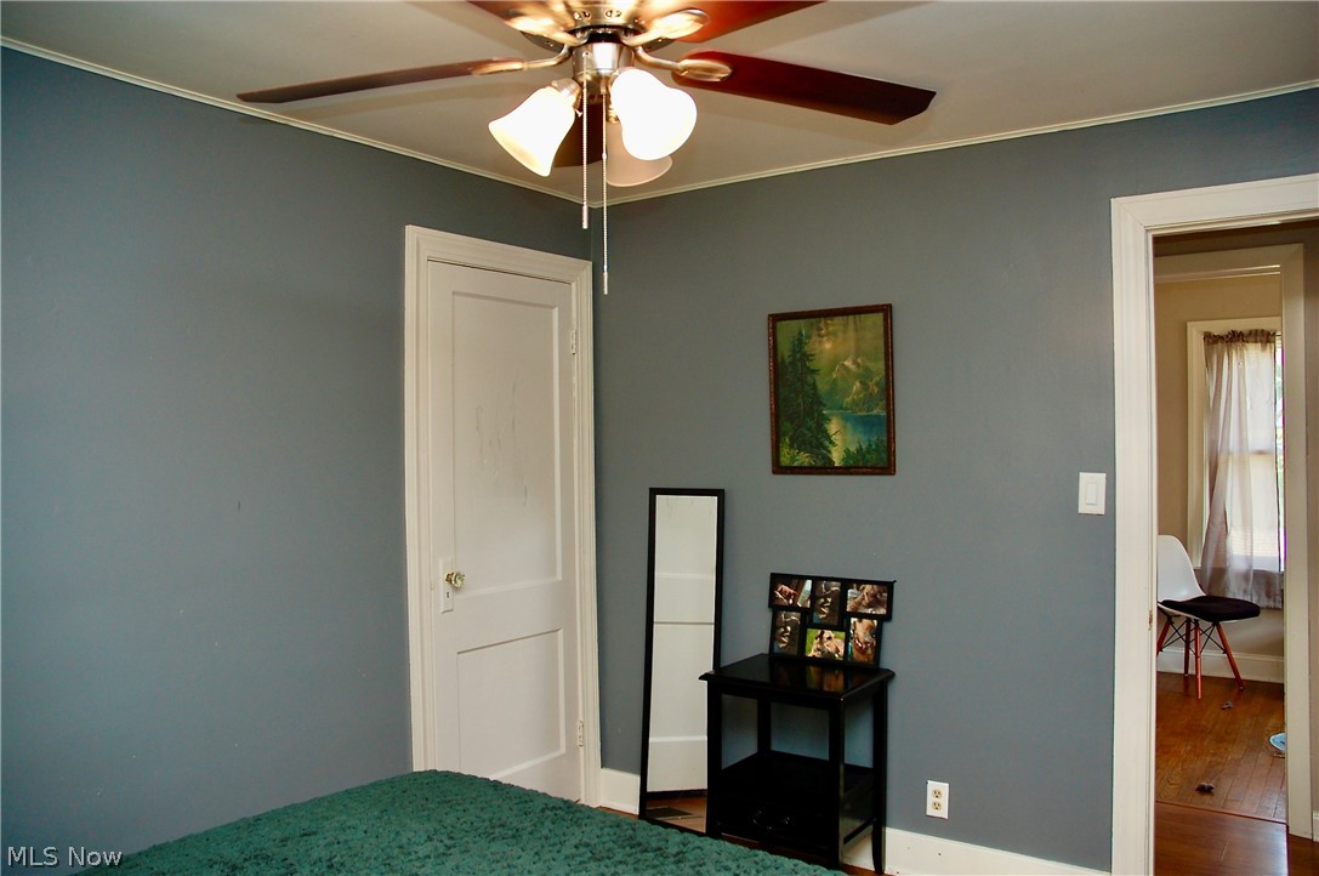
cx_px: 660
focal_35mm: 27
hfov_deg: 67.4
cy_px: 438
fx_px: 988
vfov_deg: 47.8
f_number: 4
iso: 400
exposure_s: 1/60
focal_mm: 18
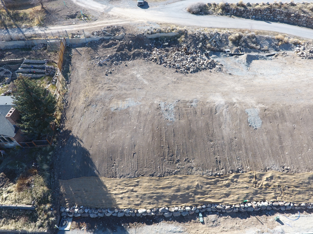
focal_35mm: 20
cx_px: 156
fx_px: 181
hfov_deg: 81.7
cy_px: 117
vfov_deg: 66.0
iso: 100
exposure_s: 1/313
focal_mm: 3.61
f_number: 2.8
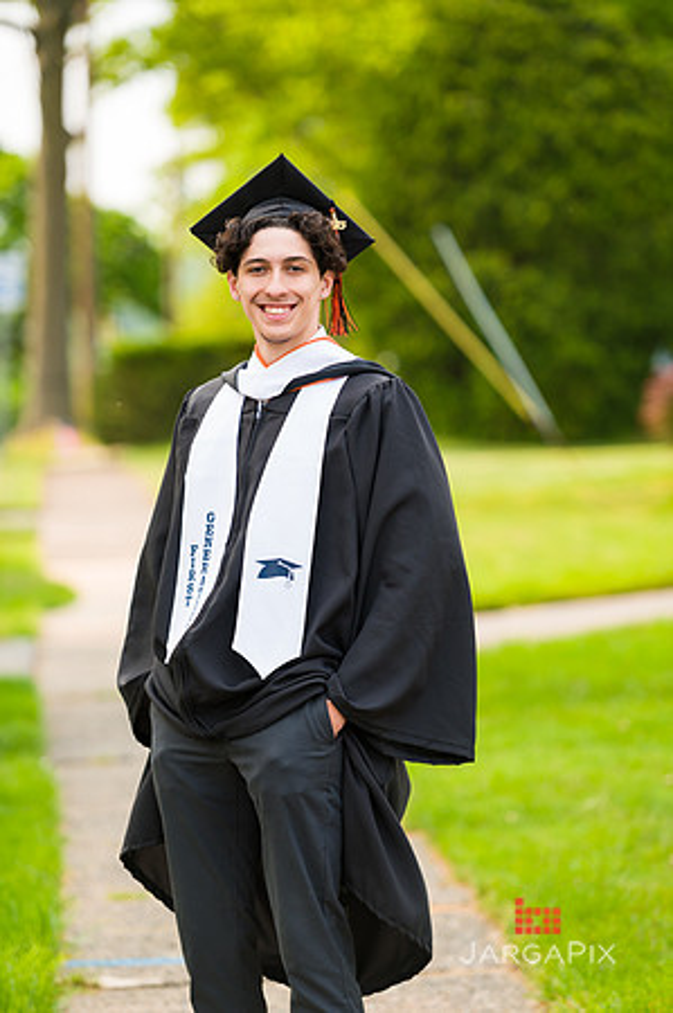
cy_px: 506
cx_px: 336
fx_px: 4356
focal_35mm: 155
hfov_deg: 8.8
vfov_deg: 13.3
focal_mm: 155
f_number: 3.2
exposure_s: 1/640
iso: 200
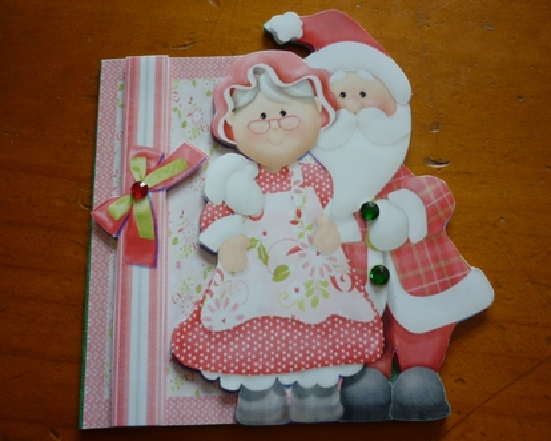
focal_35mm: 35
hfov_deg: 51.5
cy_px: 220
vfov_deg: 42.2
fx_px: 571
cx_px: 273
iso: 80
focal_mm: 5.5
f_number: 2.8
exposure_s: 1/100
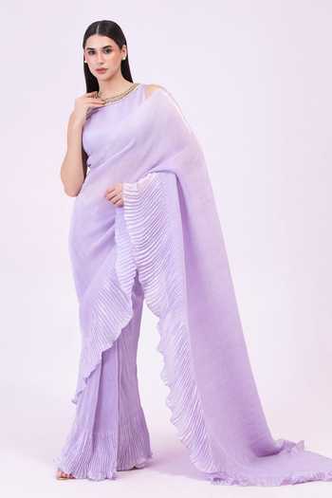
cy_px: 249
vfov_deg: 28.8
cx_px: 166
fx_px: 968
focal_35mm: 70
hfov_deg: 19.5
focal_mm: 70
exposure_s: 1/125
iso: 250
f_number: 9
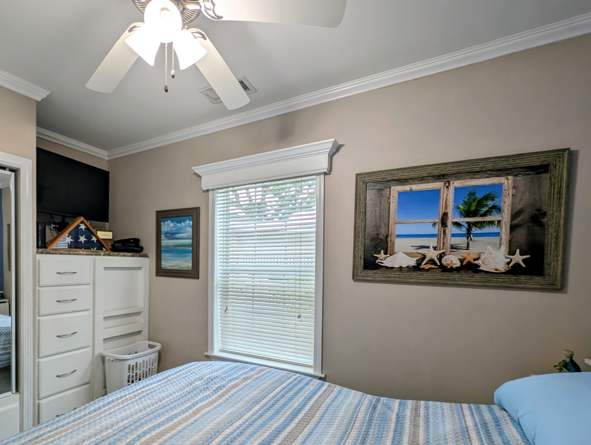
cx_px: 239
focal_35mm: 16
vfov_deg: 77.2
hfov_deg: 93.3
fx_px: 274
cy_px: 271
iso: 44
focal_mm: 2.23
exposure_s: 1/44
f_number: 1.95
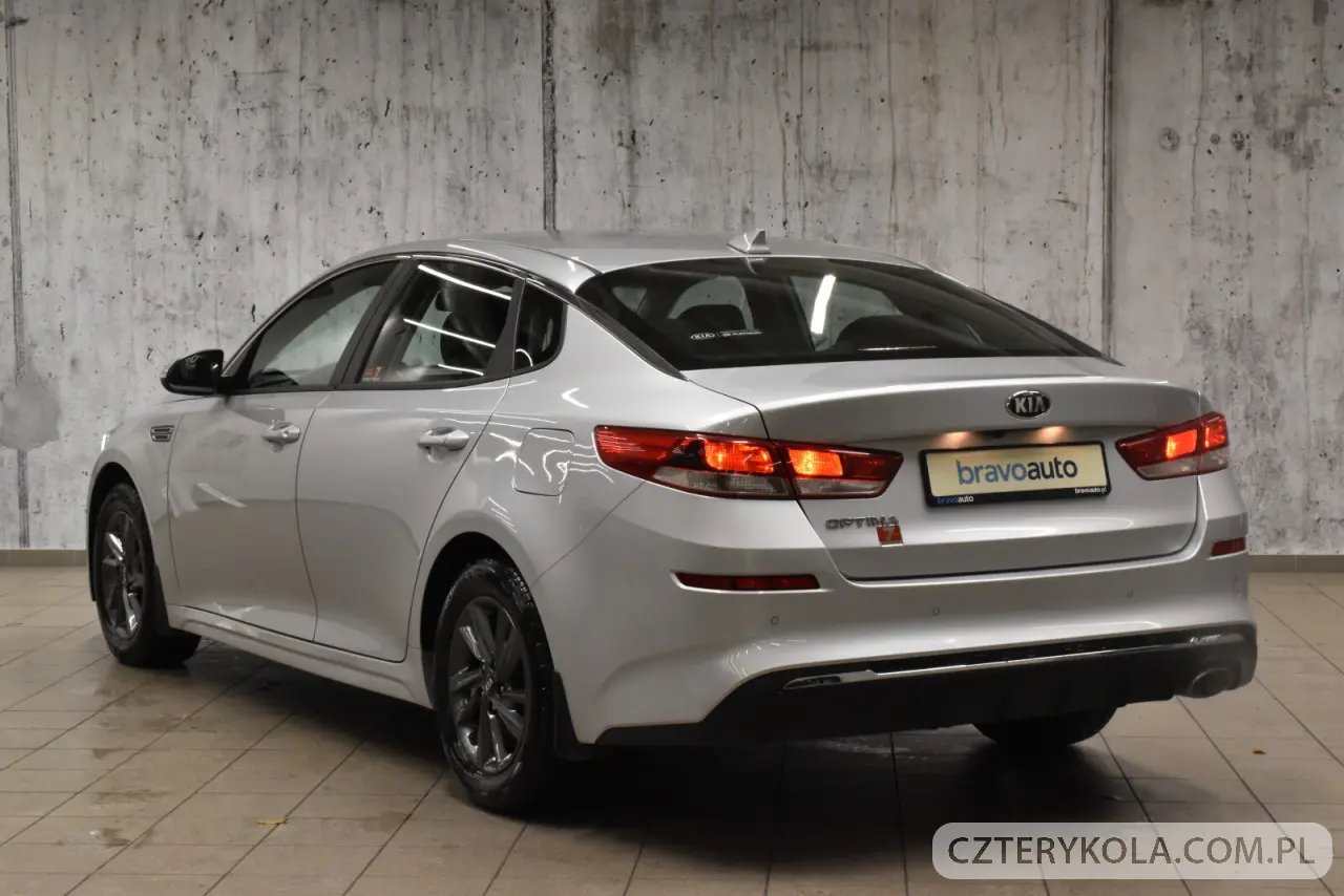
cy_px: 448
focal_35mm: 69
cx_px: 672
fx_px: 2576
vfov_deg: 19.7
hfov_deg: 29.2
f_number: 18
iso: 1600
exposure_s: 1/30
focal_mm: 46
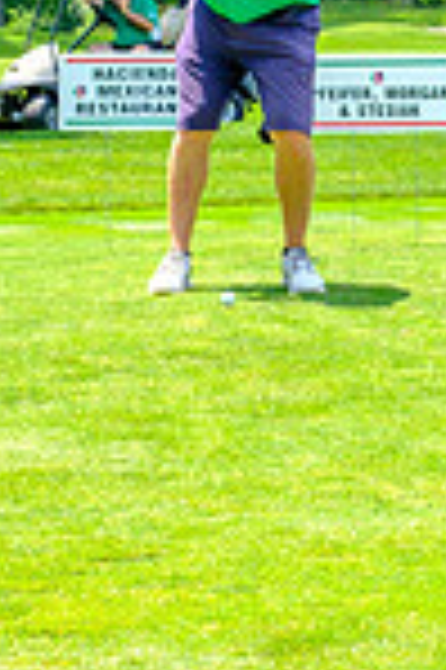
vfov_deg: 12.1
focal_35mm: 169
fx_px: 3148
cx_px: 383
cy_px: 22
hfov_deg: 8.1
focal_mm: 37.4
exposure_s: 1/500
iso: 200
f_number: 5.6
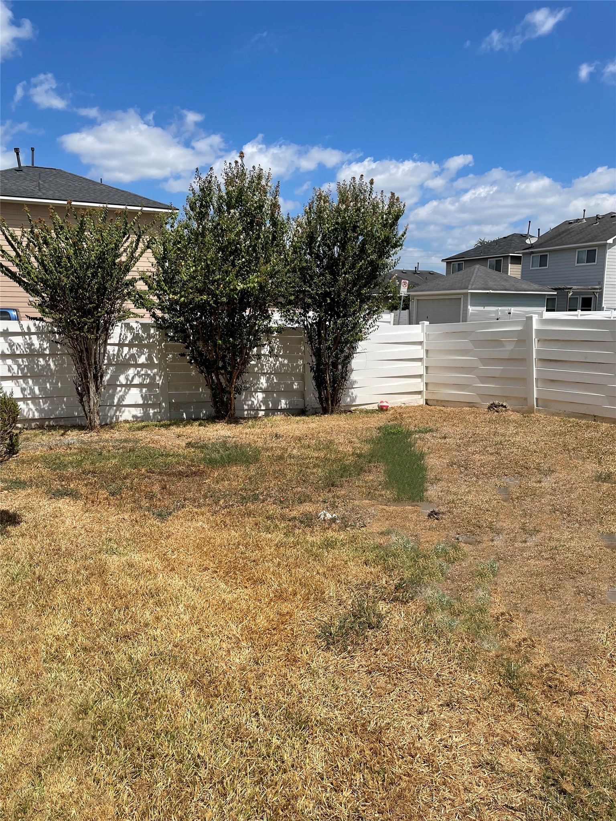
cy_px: 410
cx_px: 308
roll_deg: +0.2
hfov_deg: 53.1
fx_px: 617
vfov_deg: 67.3
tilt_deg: -9.2
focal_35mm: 26
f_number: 1.6
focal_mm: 4.2
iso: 32
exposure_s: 1/4831
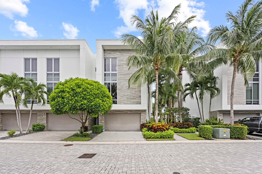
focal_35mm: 16
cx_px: 131
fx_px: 116
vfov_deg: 73.7
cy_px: 87
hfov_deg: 96.7
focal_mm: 16
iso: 500
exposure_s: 1/100
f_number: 8
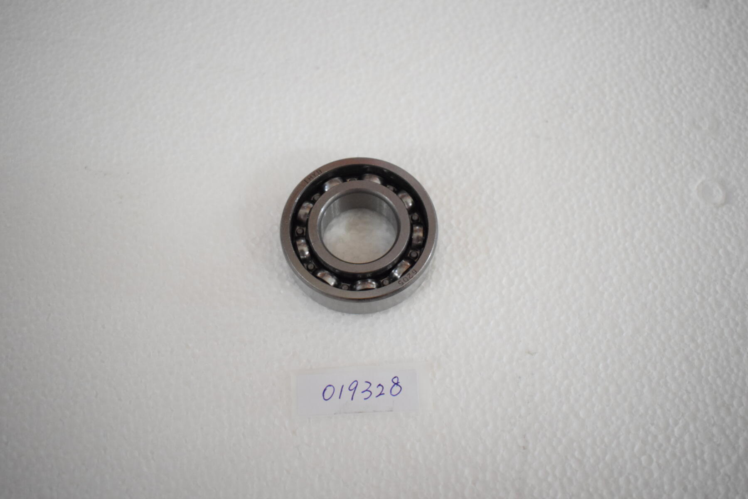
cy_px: 250
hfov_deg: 53.1
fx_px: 748
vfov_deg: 36.9
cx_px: 374
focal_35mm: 36
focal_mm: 24
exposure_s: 1/100
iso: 3200
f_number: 4
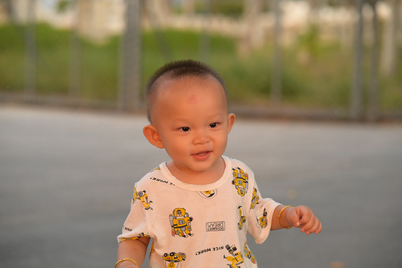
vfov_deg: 16.1
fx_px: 949
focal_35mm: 85
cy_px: 134
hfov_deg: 23.9
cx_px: 201
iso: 2500
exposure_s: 1/2000
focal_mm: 85
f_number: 4
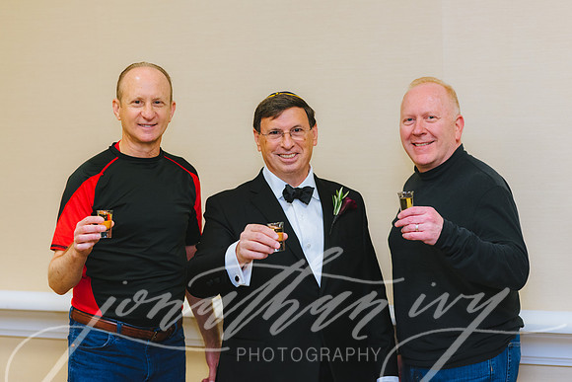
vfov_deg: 16.1
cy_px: 191
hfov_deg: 23.9
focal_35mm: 85
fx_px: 1351
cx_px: 286
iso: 800
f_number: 2.8
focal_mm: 85
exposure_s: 1/160
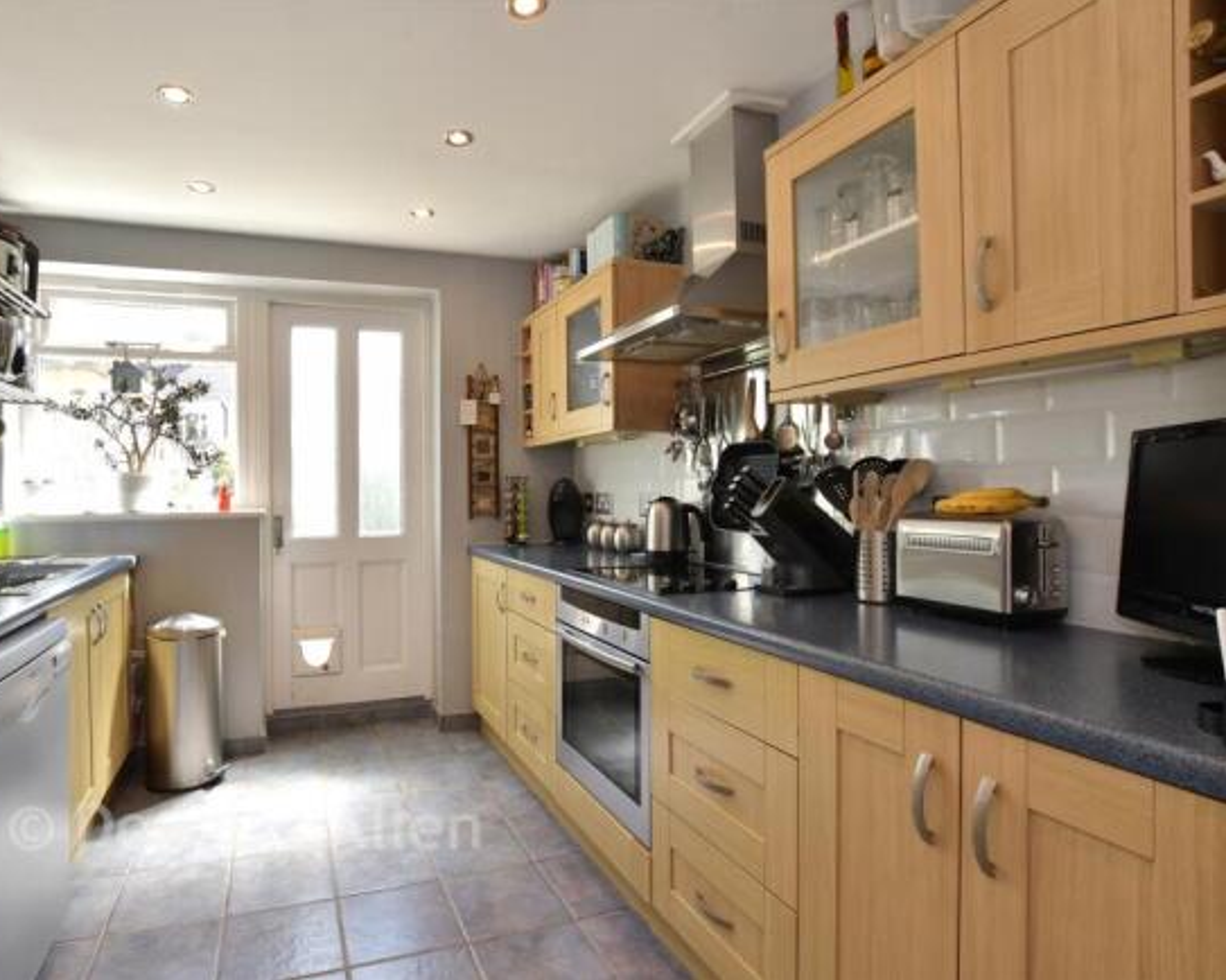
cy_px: 489
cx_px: 489
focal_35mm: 17
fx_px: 617
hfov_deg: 88.5
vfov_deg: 76.9
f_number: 8
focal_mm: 10
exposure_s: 1/8
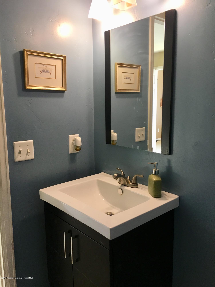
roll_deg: +1.1
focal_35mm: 29
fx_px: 240
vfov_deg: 61.7
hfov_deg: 48.2
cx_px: 108
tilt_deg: -10.4
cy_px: 144
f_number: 2.2
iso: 40
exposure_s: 1/30
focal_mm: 4.15
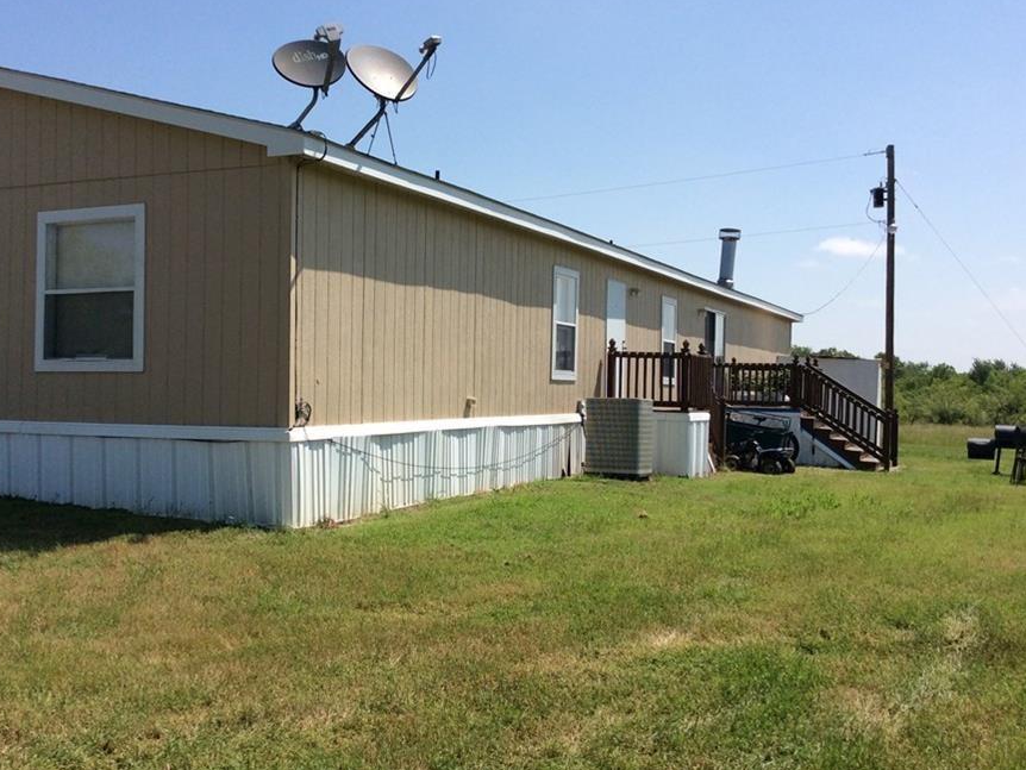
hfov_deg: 48.9
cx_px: 457
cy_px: 367
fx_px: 1127
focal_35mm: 38
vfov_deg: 37.7
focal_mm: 3.3
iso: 32
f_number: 2.4
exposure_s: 1/2045
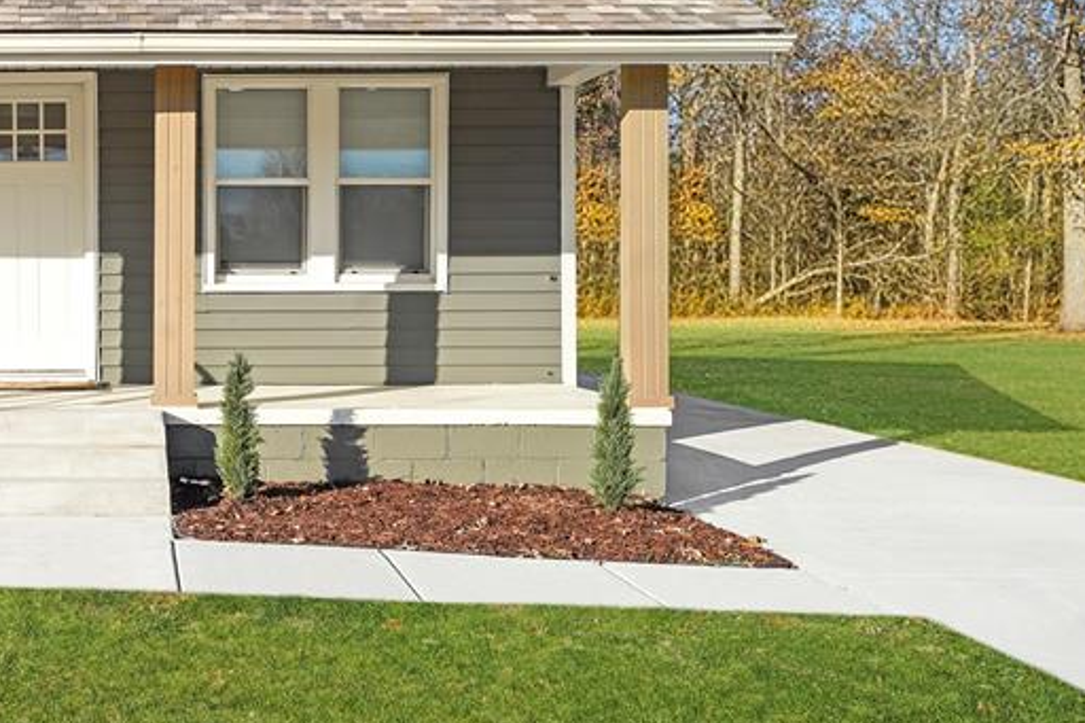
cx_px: 61
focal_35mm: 48
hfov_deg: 37.7
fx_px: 1446
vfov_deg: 28.0
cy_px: 307
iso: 100
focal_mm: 24
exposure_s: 1/200
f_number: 11
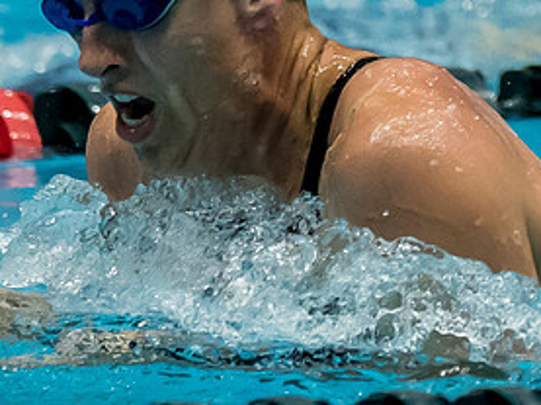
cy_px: 69
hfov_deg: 1.2
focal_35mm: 1637
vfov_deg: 0.9
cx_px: 298
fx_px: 25551
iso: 2500
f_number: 2.8
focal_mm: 200
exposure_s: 1/1000
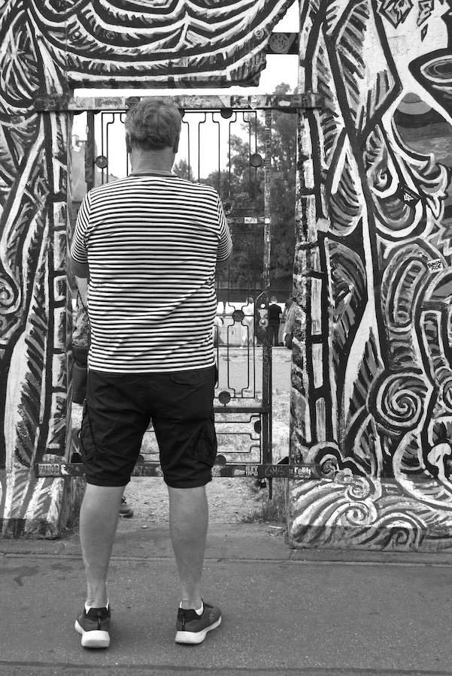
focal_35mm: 46
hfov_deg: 29.3
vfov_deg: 42.7
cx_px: 226
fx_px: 865
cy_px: 338
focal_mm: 17.2
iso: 125
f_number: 4
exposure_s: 1/640
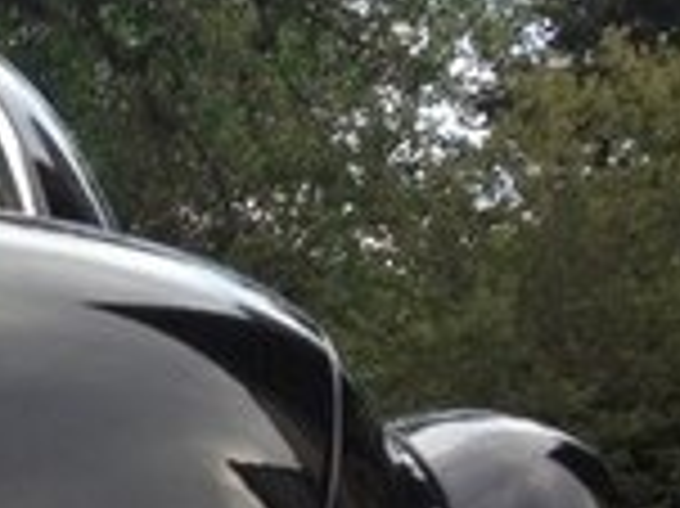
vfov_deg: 9.9
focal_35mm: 144
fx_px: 2827
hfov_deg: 12.5
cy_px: 811
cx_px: -545
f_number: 2.4
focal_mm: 4.13
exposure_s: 1/310
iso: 50
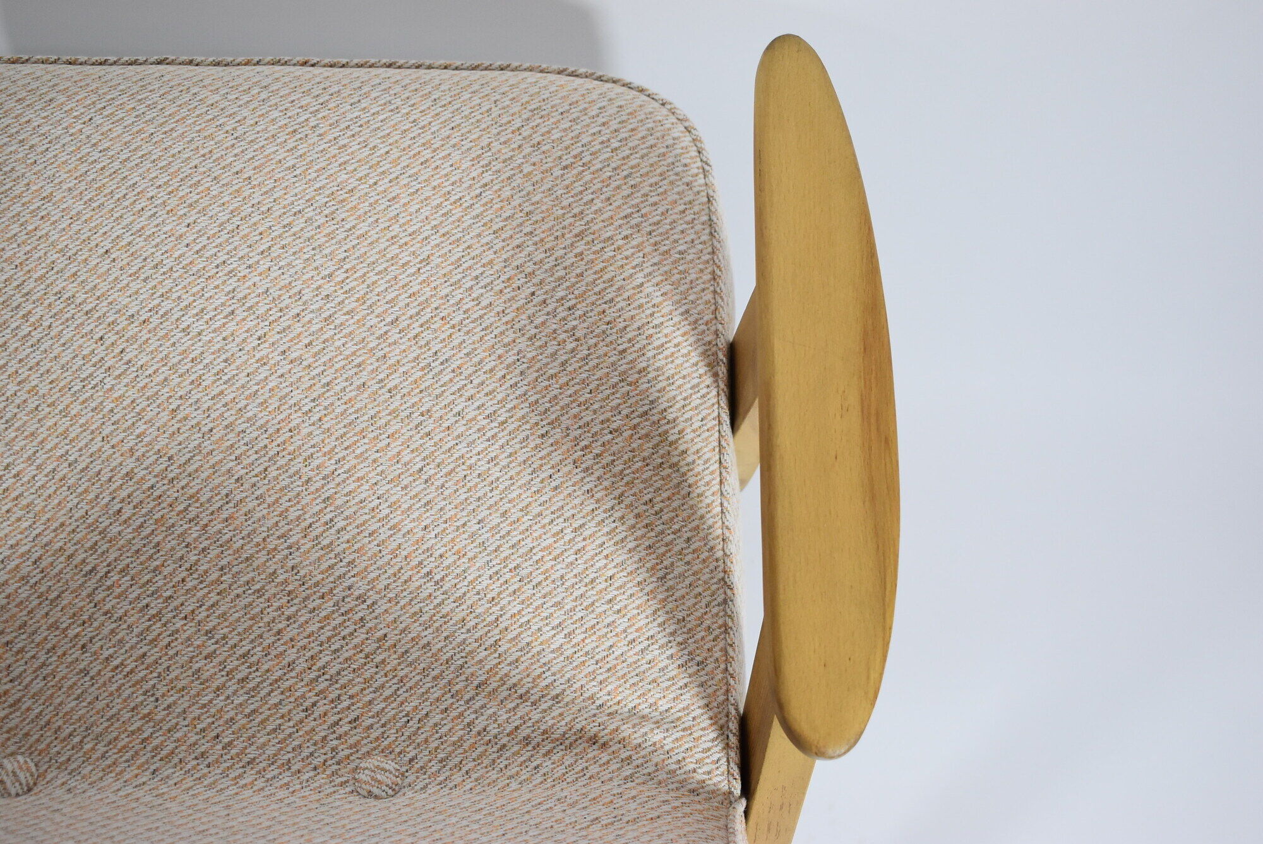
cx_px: 632
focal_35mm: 48
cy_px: 422
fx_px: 1685
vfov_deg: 28.1
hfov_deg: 41.1
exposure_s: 1/125
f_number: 4.5
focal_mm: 32
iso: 1250
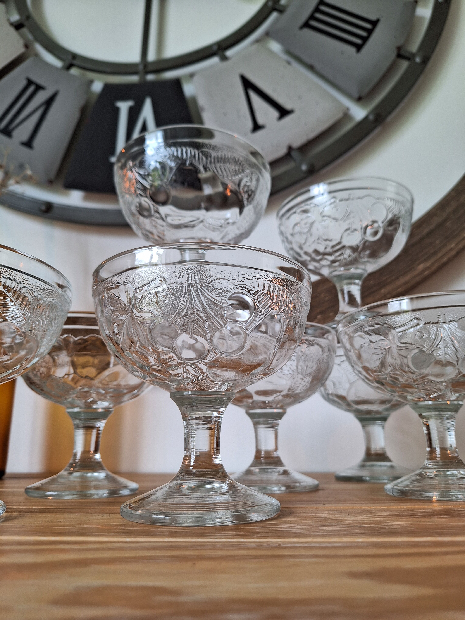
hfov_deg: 58.9
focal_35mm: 23
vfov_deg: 73.9
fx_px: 412
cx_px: 232
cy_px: 310
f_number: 1.8
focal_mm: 5.54
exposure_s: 1/50
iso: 100
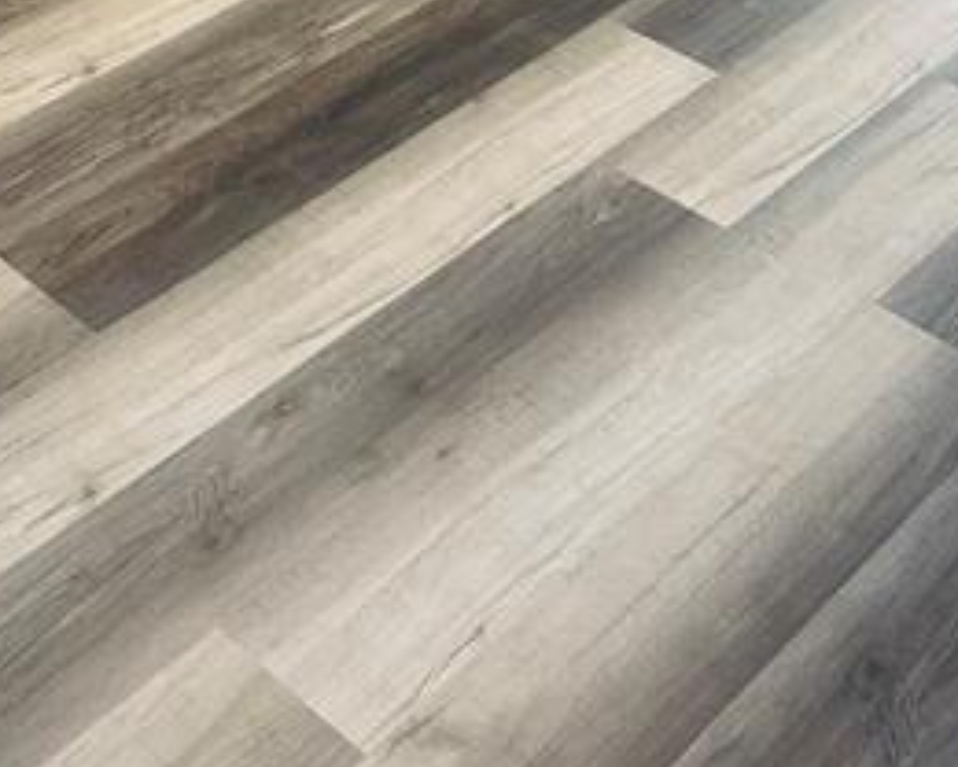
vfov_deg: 17.5
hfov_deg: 25.2
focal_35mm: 75
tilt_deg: -19.2
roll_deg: -1.7
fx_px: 2126
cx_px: 302
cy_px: -513
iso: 200
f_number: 1.5
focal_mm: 5.7
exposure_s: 1/60
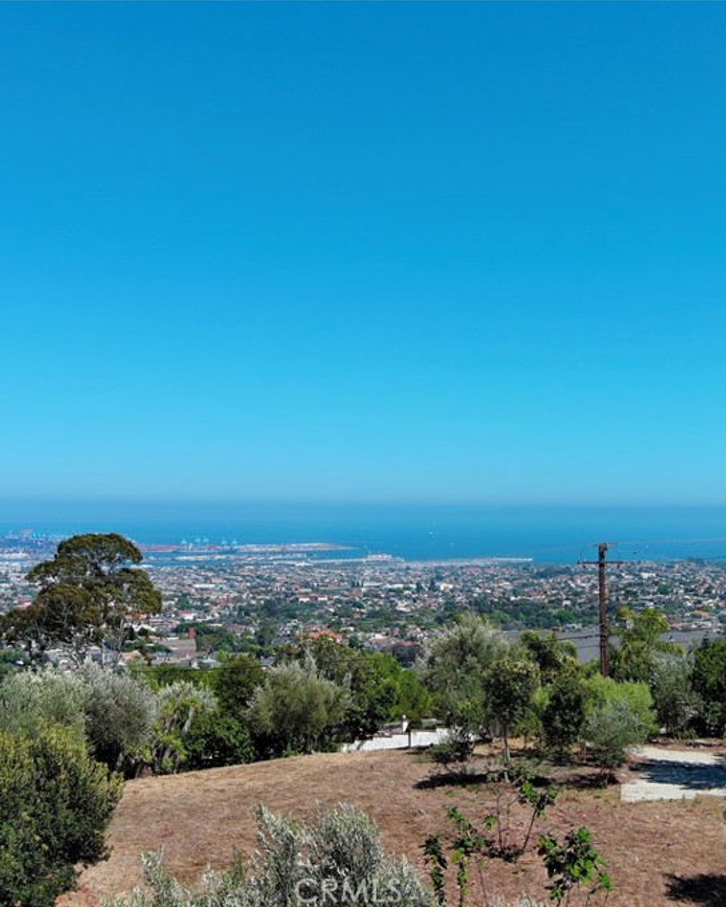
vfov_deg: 44.8
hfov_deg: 36.4
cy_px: 454
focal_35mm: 41
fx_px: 1101
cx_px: 426
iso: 101
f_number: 2.8
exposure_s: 1/1587
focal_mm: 10.57
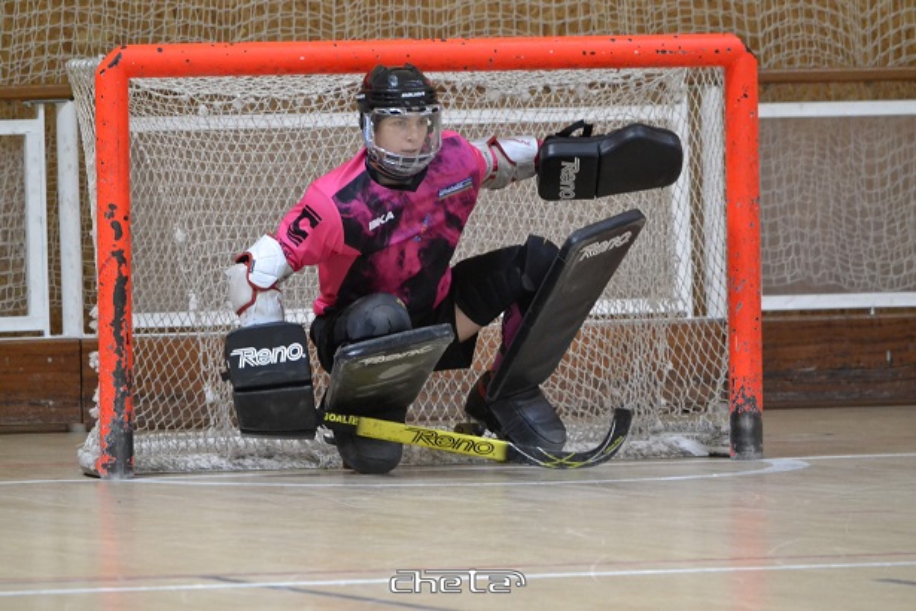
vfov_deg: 3.1
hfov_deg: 4.6
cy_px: 306
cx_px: 458
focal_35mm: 450
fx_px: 11449
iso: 3200
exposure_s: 1/320
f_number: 5.6
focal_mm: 300
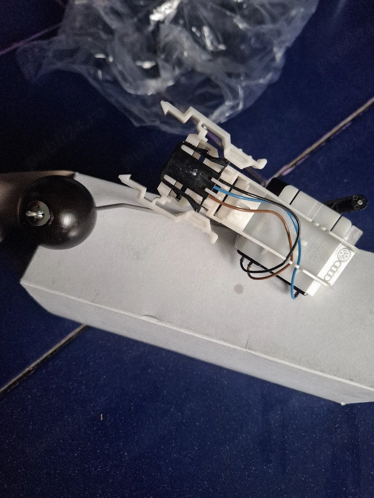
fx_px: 331
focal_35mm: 23
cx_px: 187
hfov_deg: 58.9
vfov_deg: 73.9
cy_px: 249
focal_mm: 5.54
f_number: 1.8
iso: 200
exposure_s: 1/100
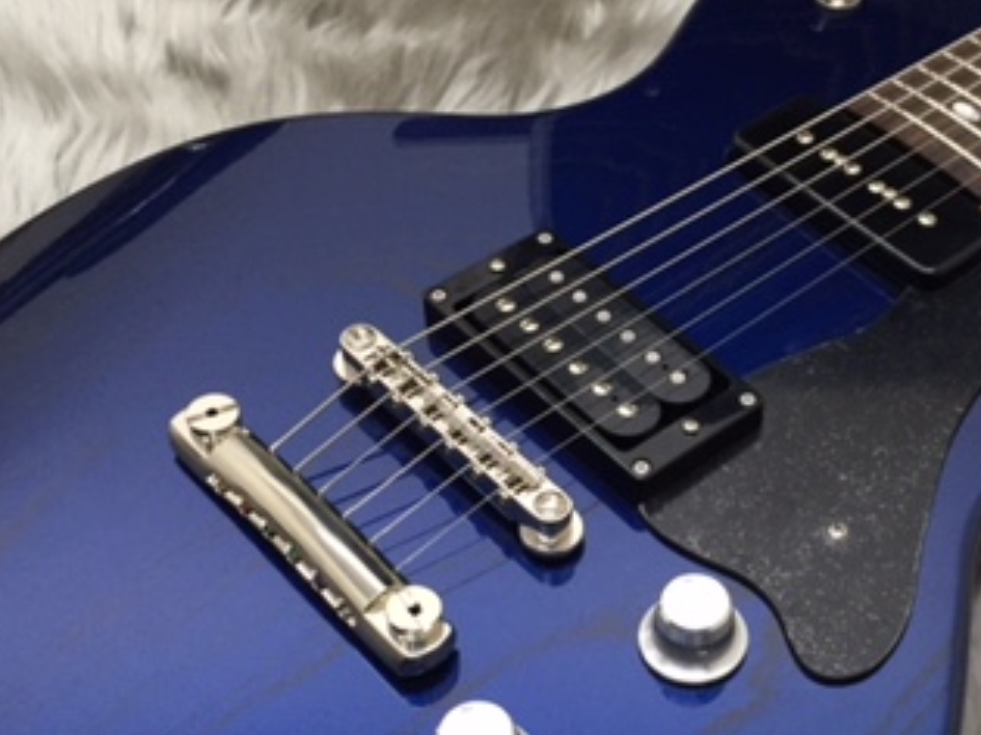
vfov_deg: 24.7
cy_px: 480
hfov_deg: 32.0
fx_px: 1671
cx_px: 751
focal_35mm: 59
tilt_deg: -49.4
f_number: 2.2
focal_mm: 4.15
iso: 50
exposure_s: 1/30
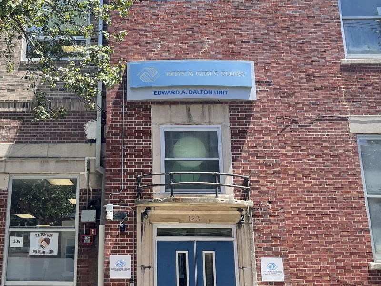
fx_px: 286
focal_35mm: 26
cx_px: 190
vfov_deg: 53.1
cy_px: 143
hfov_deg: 67.3
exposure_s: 1/1513
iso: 32
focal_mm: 5.1
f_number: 1.6
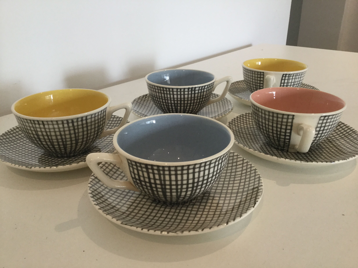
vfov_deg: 45.4
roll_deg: -0.6
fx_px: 321
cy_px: 134
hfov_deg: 58.4
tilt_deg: -24.3
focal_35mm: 31
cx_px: 179
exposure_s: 1/33
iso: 80
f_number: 2.4
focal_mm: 3.3
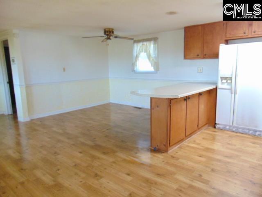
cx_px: 131
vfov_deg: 54.9
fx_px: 189
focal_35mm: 25
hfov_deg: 69.4
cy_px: 98
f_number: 3
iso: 400
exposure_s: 1/40
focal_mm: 4.5
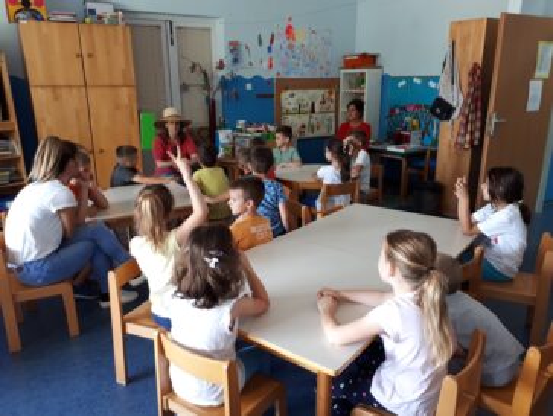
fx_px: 432
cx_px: 276
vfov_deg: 51.4
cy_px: 208
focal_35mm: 27
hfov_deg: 65.3
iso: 160
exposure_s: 1/17
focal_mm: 3.6
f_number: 1.9
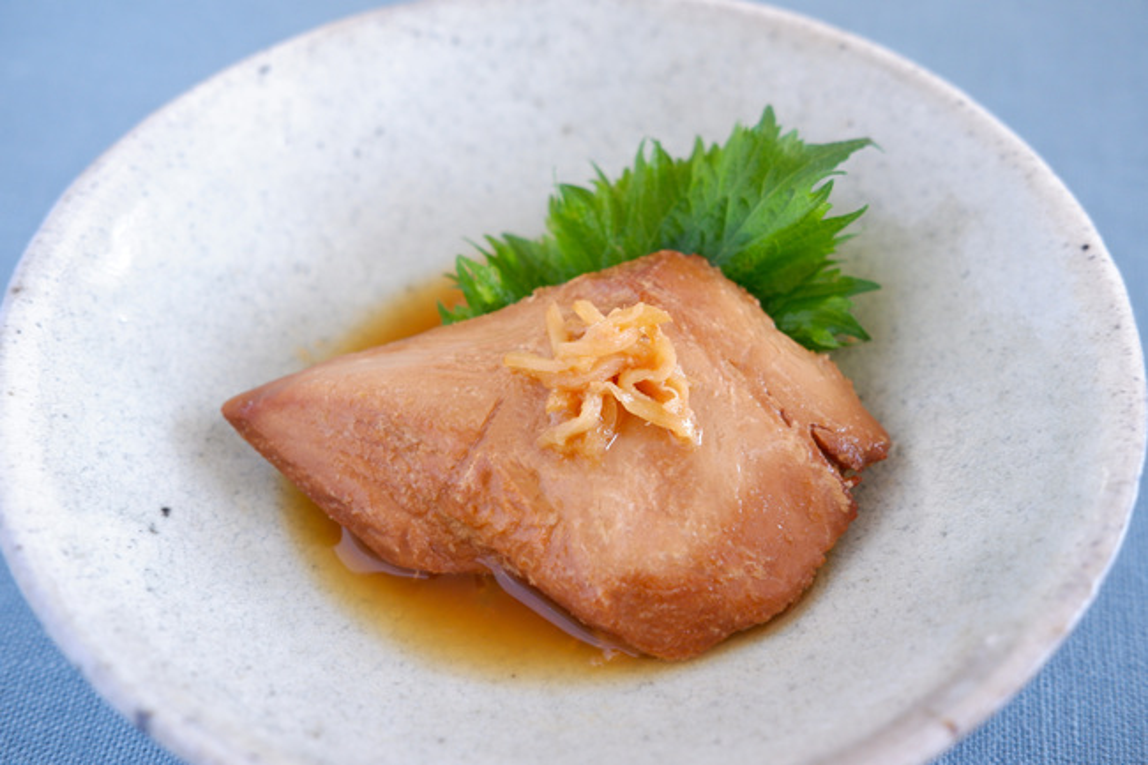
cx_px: 574
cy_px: 382
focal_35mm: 53
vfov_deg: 25.5
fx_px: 1690
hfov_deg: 37.5
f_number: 4
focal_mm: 35
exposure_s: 1/75
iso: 1000
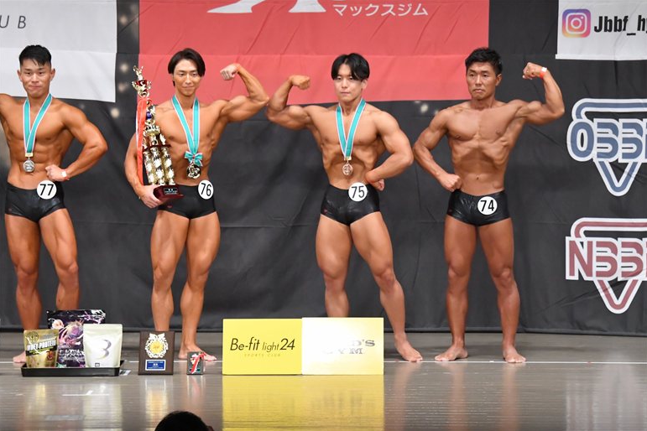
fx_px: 3379
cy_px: 216
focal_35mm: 188
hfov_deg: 10.9
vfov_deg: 7.3
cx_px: 324
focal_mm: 125
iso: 6400
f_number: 5.6
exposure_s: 1/400
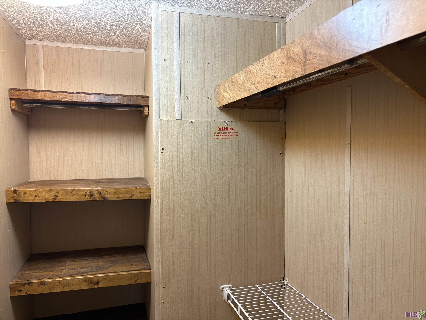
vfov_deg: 53.1
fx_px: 320
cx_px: 213
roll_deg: +0.8
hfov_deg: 67.3
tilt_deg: -2.3
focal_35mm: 26
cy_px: 160
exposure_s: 1/60
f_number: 1.6
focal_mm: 5.96
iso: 160
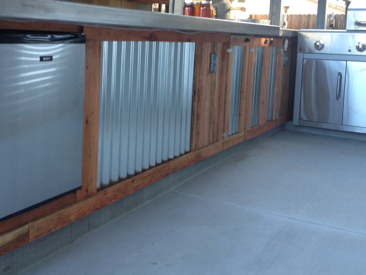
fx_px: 518
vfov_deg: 29.4
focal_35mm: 49
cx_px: 142
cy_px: 87
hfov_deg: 38.7
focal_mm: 4.28
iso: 64
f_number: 2.4
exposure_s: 1/40
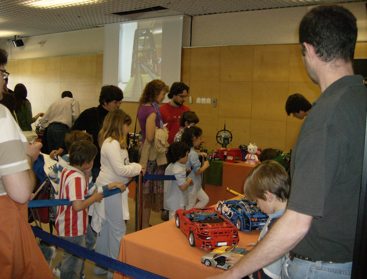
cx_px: 184
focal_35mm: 36
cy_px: 140
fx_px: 384
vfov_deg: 40.0
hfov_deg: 51.1
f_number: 2.8
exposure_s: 1/60
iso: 200
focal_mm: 6
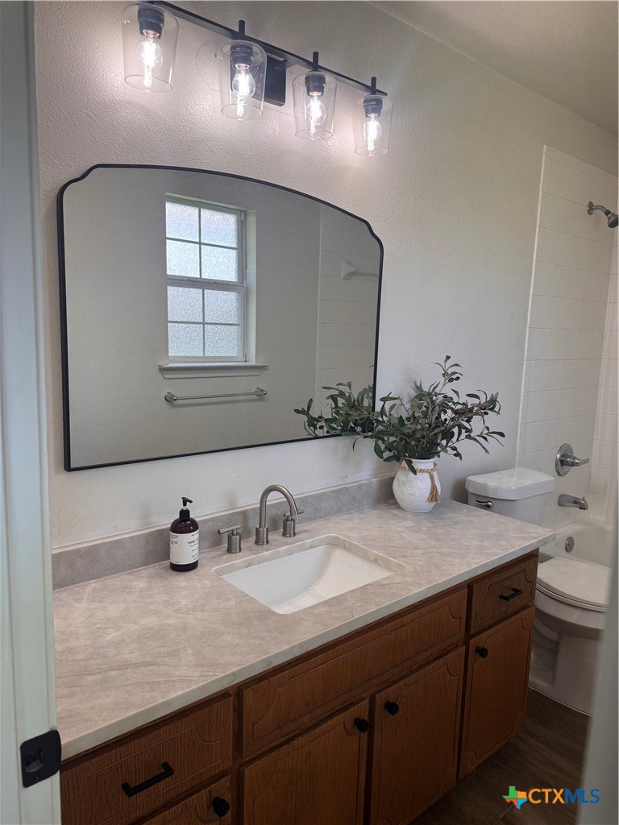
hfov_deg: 56.8
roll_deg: -0.9
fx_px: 572
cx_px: 310
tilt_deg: -8.9
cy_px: 412
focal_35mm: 24
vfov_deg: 71.6
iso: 64
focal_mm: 6.76
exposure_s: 1/144
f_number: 1.78
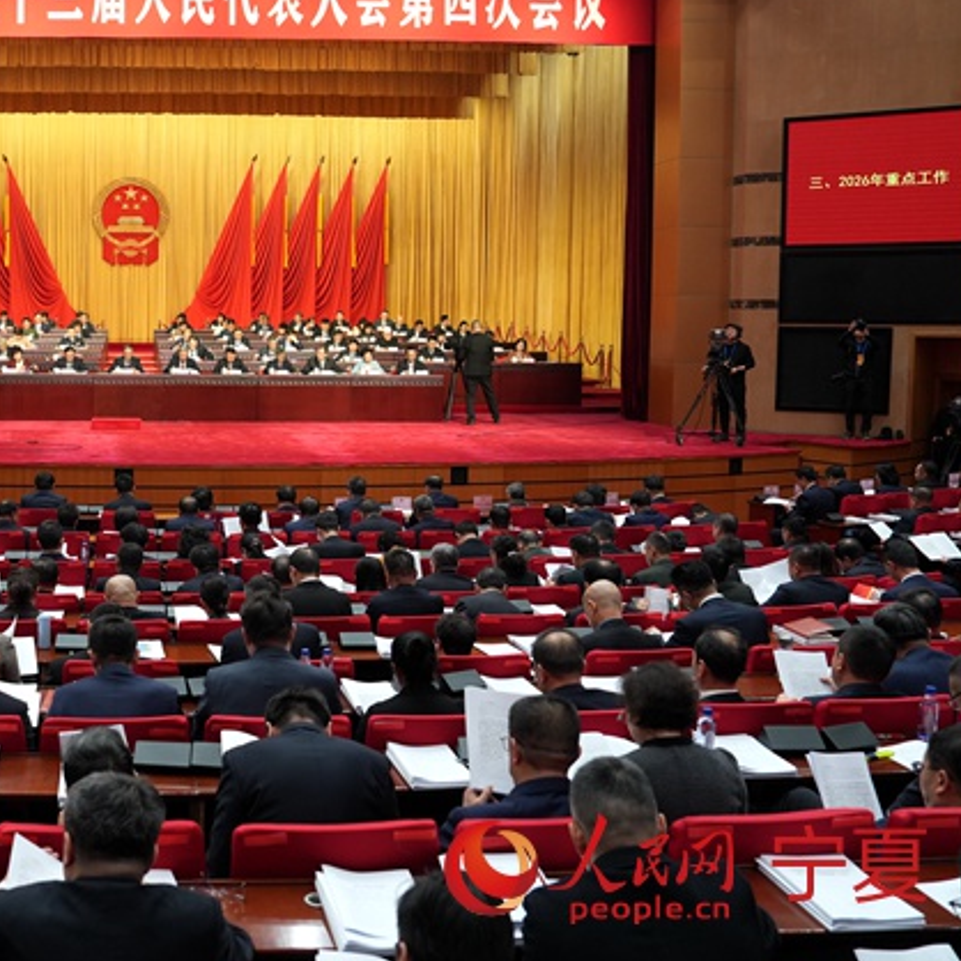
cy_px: 399
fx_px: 1225
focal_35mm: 39
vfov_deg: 42.7
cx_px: 136
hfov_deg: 40.3
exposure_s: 1/160
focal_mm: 24
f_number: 3.5
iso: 1600
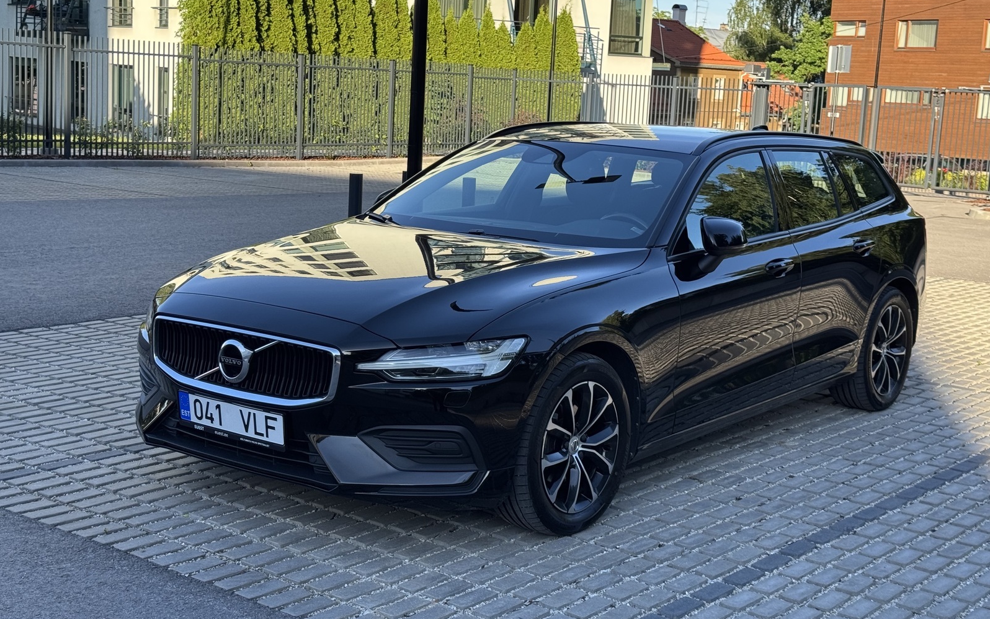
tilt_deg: -7.4
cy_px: 265
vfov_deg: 25.3
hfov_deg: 39.6
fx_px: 1376
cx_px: 495
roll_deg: -2.8
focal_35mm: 51
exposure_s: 1/832
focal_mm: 6.76
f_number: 1.78
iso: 64
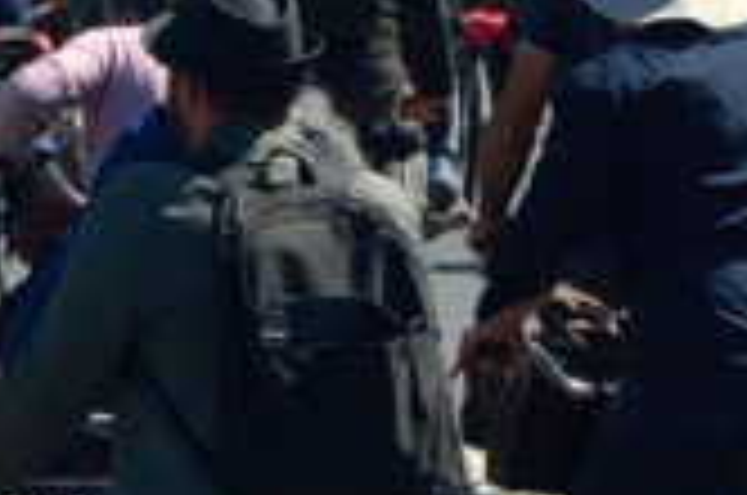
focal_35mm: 573
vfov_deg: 2.4
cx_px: 140
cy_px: -184
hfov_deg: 3.6
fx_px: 11867
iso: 200
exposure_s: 1/1000
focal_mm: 62
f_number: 6.3
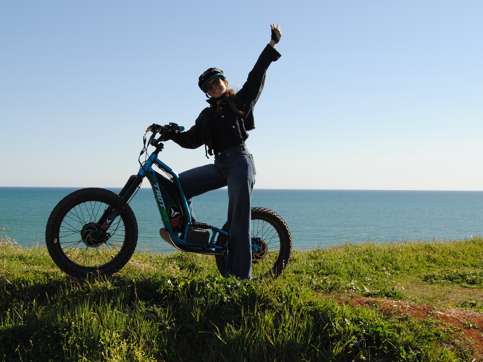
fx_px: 651
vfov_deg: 31.1
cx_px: 175
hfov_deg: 40.3
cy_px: 177
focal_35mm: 47
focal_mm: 23
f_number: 10
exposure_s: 1/200
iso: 100
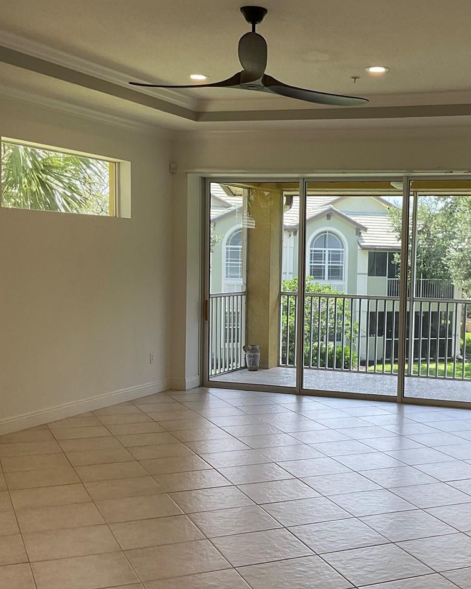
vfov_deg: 38.8
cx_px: 356
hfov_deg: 30.9
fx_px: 837
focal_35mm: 48
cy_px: 313
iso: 40
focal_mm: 3
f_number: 1.8
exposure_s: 1/120
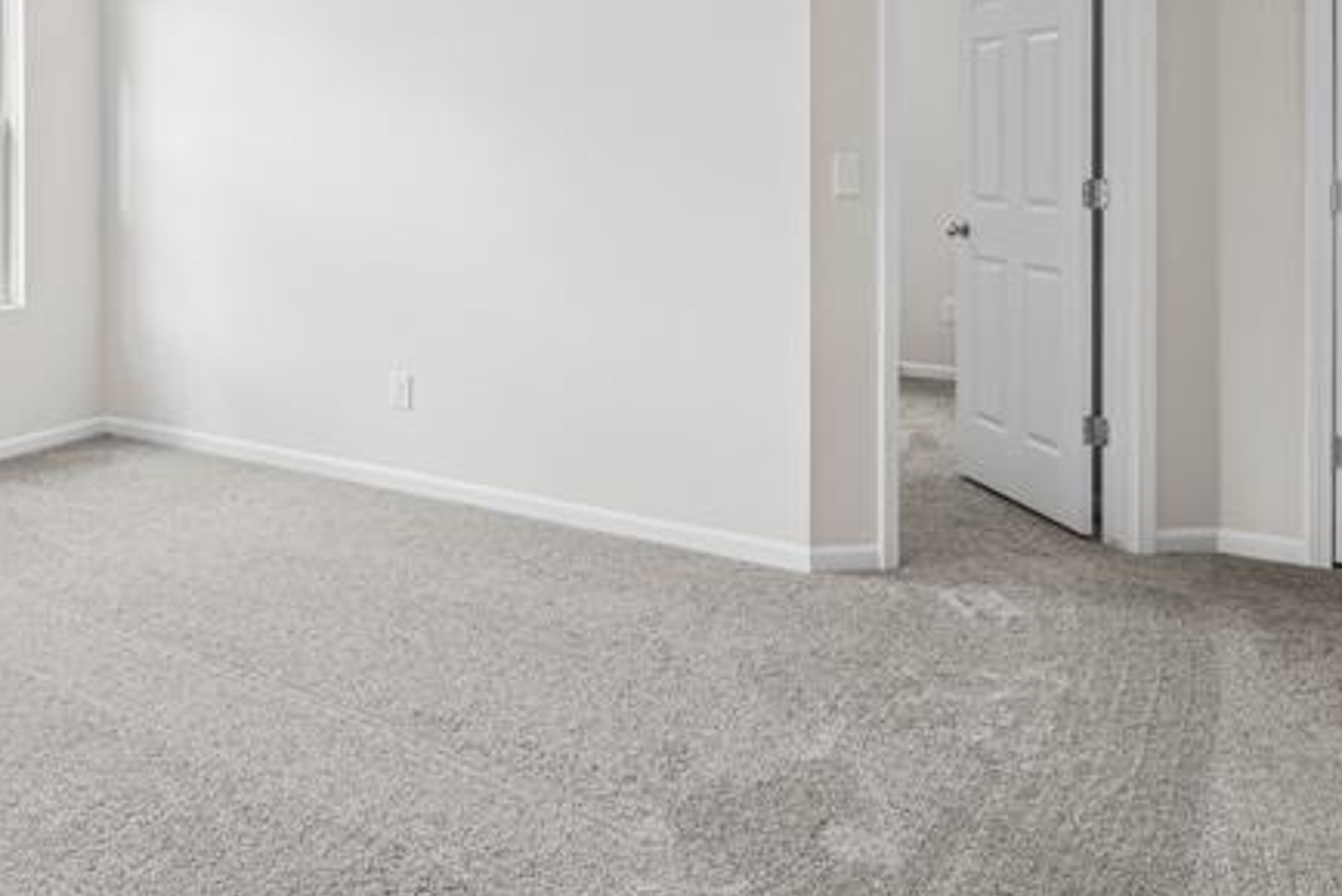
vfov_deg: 38.2
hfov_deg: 52.9
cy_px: 153
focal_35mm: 33
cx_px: 241
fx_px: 1231
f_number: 9
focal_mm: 14
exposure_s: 1/6
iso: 100
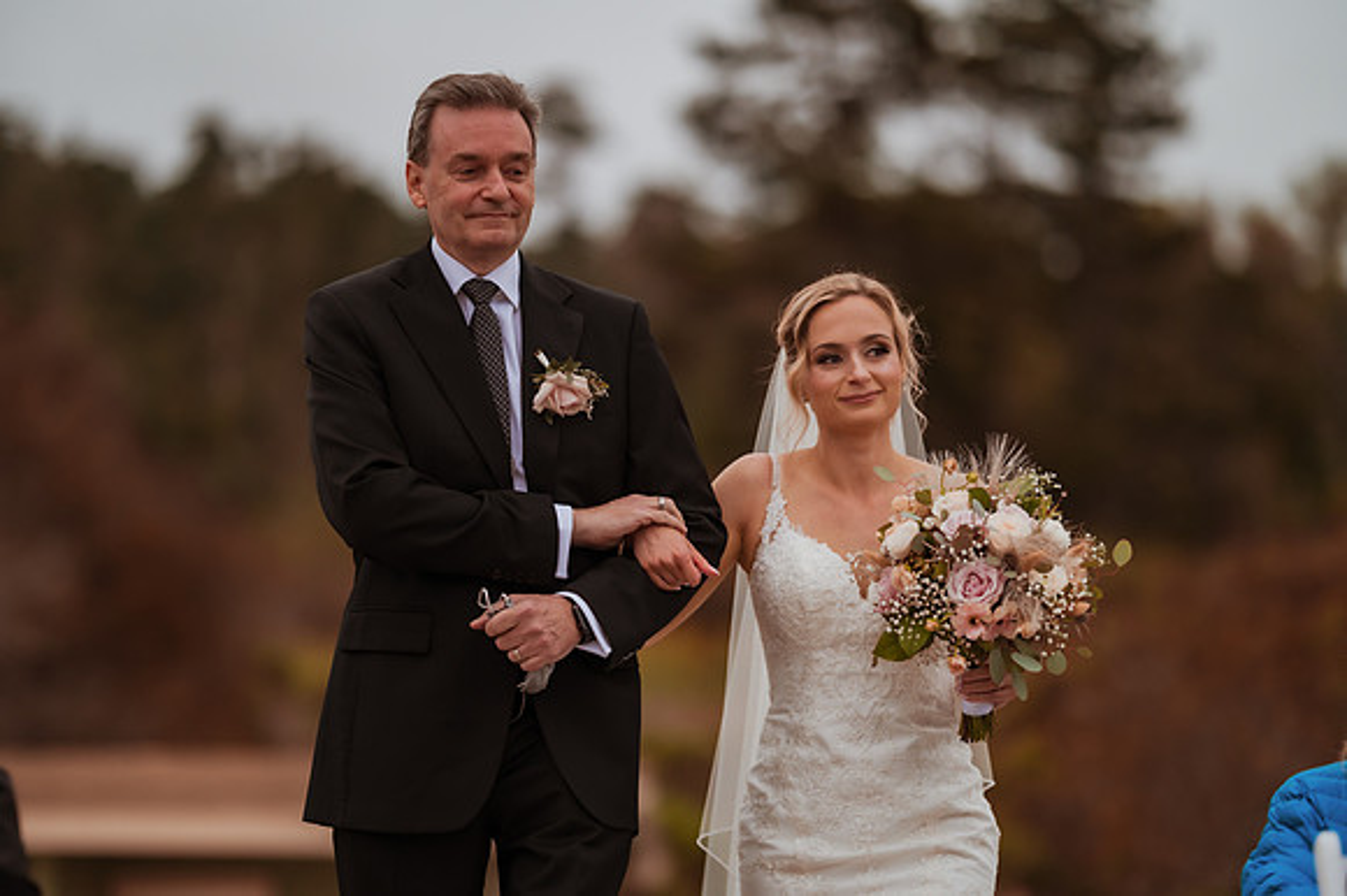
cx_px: 674
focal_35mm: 135
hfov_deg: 15.2
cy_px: 448
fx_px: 5048
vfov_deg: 10.1
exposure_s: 1/3200
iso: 500
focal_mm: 135
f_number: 1.8
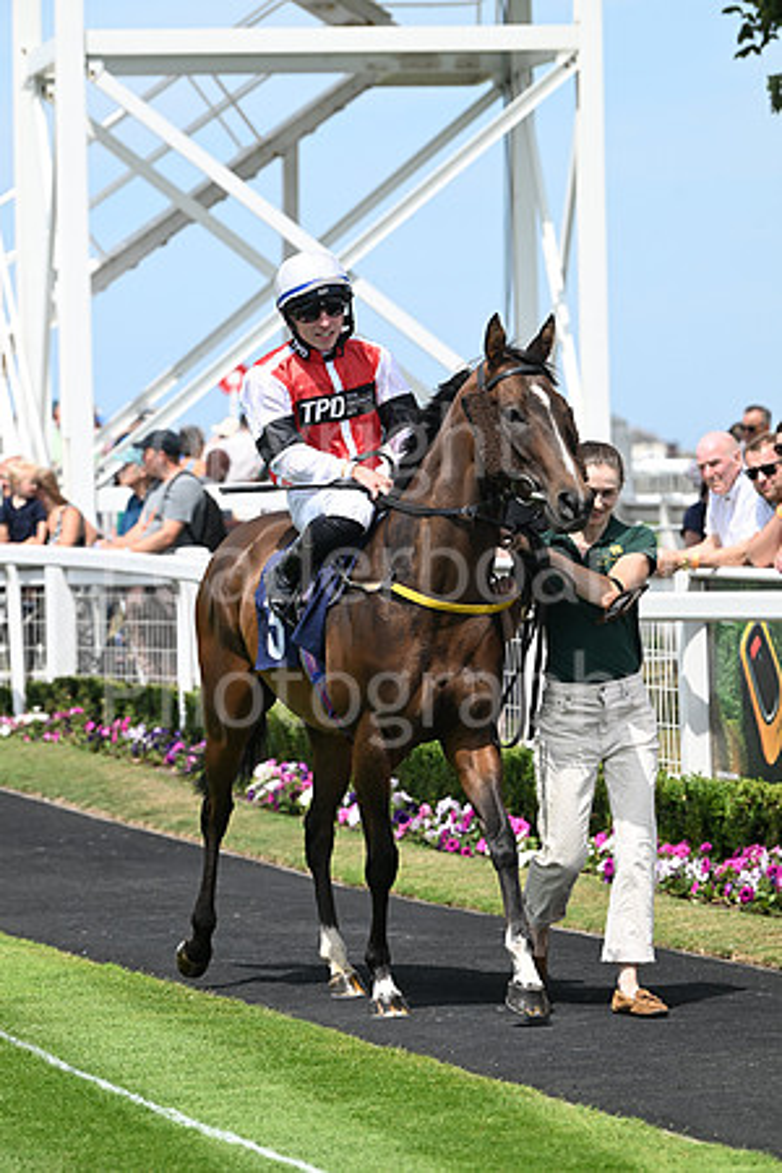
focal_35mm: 175
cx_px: 391
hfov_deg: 7.8
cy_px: 586
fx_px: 5702
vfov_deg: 11.7
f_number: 5.6
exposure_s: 1/1600
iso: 400
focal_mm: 175
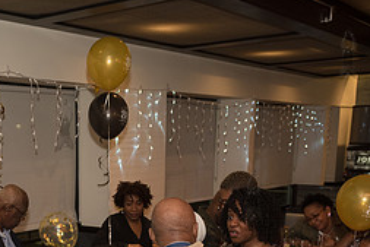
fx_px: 566
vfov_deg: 23.3
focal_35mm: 55
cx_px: 64
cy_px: 265
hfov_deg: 34.9
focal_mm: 24
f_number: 3.5
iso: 1250
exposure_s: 1/320
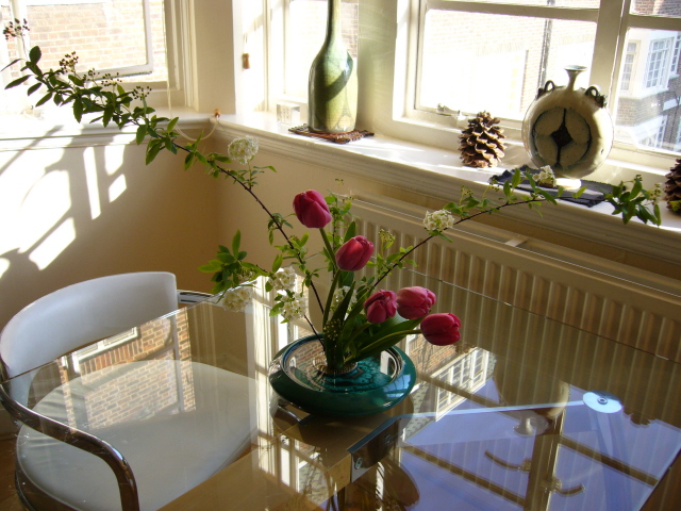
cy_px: 256
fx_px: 689
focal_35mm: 35
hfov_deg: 52.6
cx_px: 340
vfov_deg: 40.7
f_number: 2.8
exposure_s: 1/125
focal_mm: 5.8
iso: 80
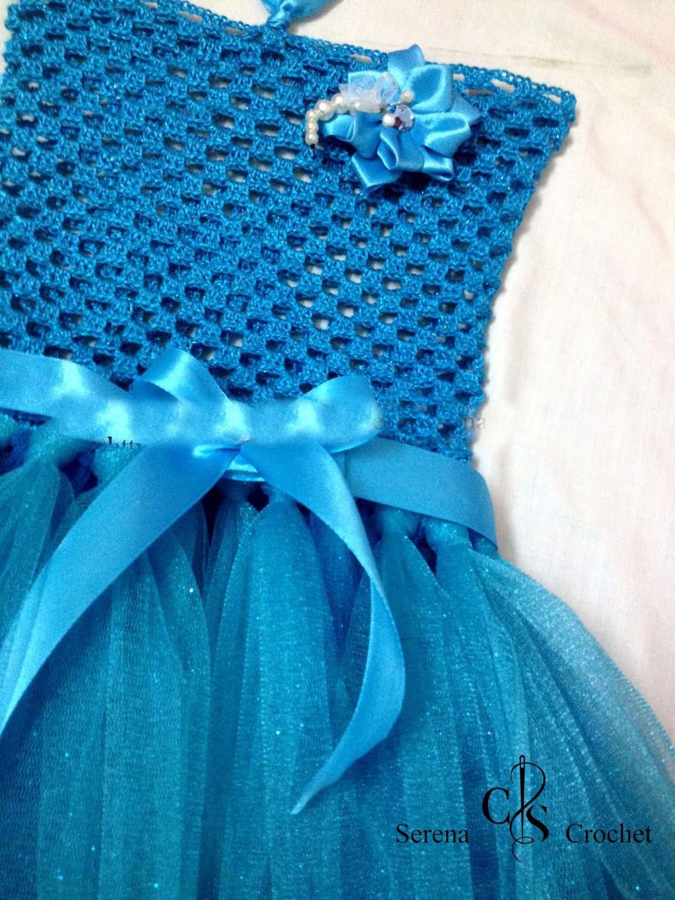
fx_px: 910
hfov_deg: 40.7
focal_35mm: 35
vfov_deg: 52.6
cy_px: 450
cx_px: 338
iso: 320
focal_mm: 4.28
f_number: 2.4
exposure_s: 1/20
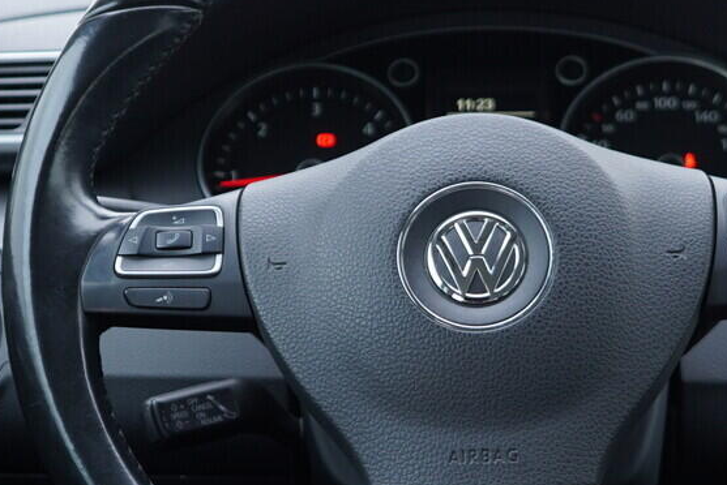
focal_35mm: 93
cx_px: 462
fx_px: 1879
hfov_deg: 21.8
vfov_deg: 14.7
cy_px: 286
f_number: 2.8
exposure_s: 1/40
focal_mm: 24
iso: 200
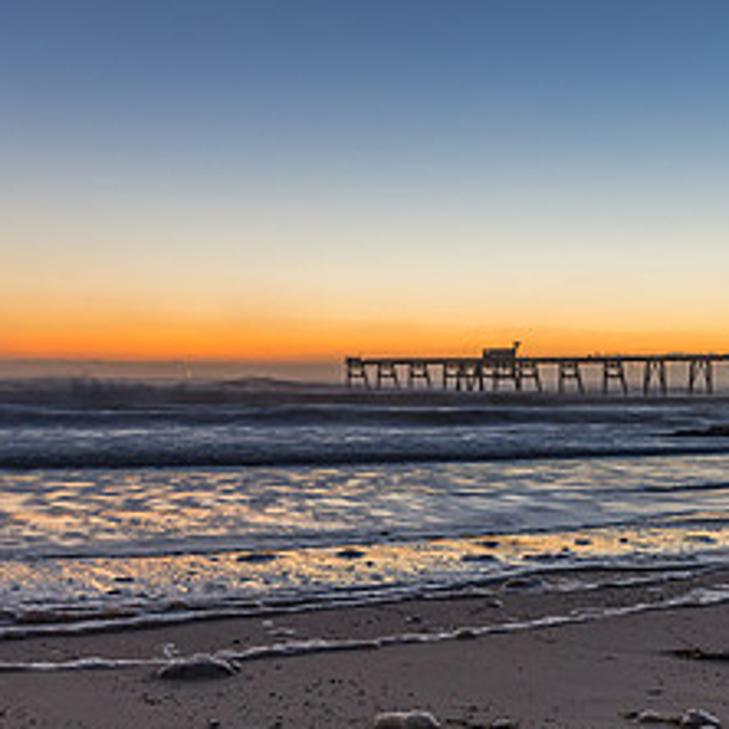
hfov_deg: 31.6
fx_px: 1287
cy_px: 514
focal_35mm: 54
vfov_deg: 31.3
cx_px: 387
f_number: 6.3
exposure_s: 1.3
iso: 320
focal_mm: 24
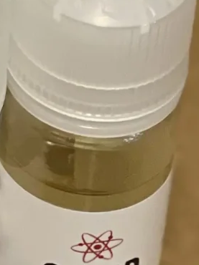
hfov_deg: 3.3
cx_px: -412
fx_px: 3400
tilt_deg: -42.4
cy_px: -339
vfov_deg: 4.4
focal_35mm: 443
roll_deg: +0.7
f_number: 2.2
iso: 160
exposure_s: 1/50
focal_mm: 7.5
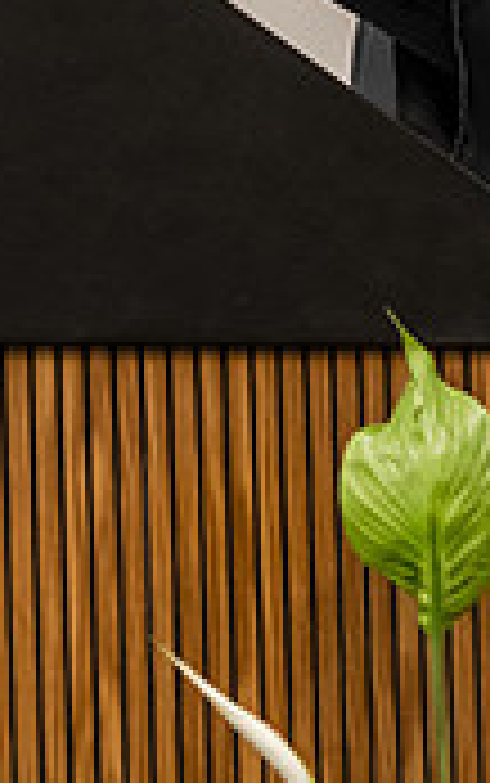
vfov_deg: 5.1
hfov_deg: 3.2
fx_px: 8682
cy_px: -79
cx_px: 337
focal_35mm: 407
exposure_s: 1/200
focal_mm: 120
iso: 3200
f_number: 3.2
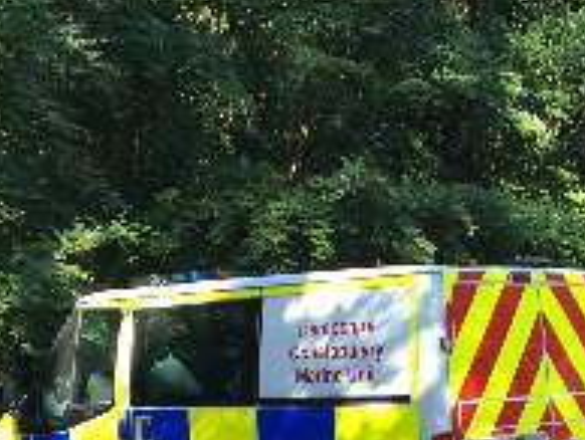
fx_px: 1438
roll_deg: +0.2
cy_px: 435
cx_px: 501
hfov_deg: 22.5
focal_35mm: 85
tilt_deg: -3.3
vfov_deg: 17.0
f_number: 2.2
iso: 25
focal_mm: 4.15
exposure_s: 1/100
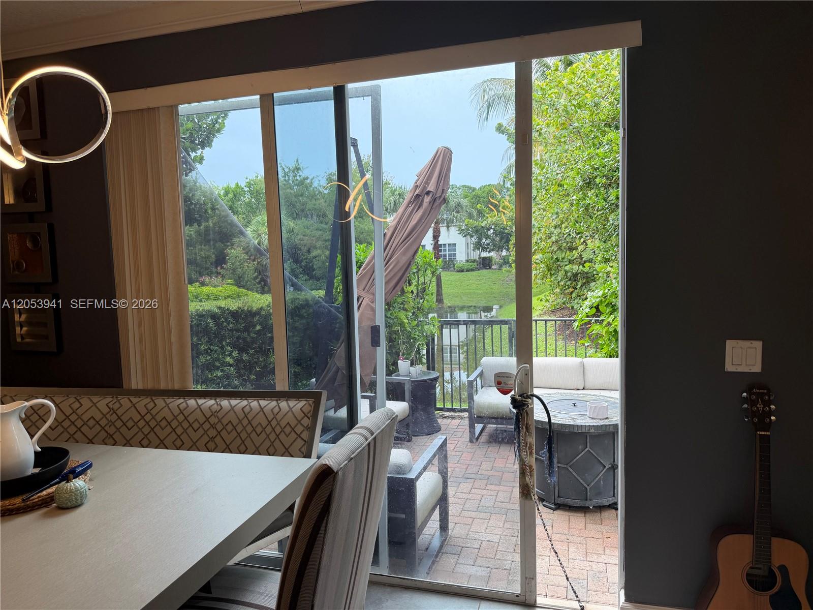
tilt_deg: -6.5
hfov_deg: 71.6
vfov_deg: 56.8
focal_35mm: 24
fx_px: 564
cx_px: 406
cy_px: 305
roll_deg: +2.3
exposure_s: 1/252
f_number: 1.78
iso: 80
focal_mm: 6.76
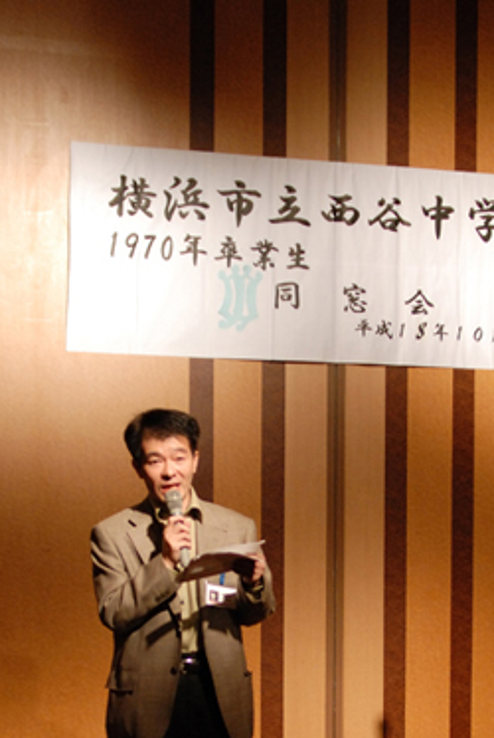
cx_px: 284
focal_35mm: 72
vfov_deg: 27.3
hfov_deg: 19.0
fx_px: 1476
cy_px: 619
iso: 800
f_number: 2
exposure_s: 1/1250
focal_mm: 28
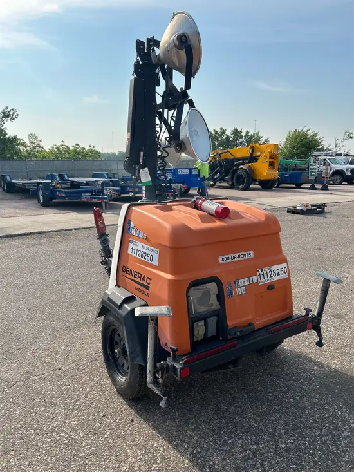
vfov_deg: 67.3
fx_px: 354
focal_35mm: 26
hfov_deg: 53.1
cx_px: 177
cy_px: 236
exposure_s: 1/3571
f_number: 1.5
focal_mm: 5.7
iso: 50
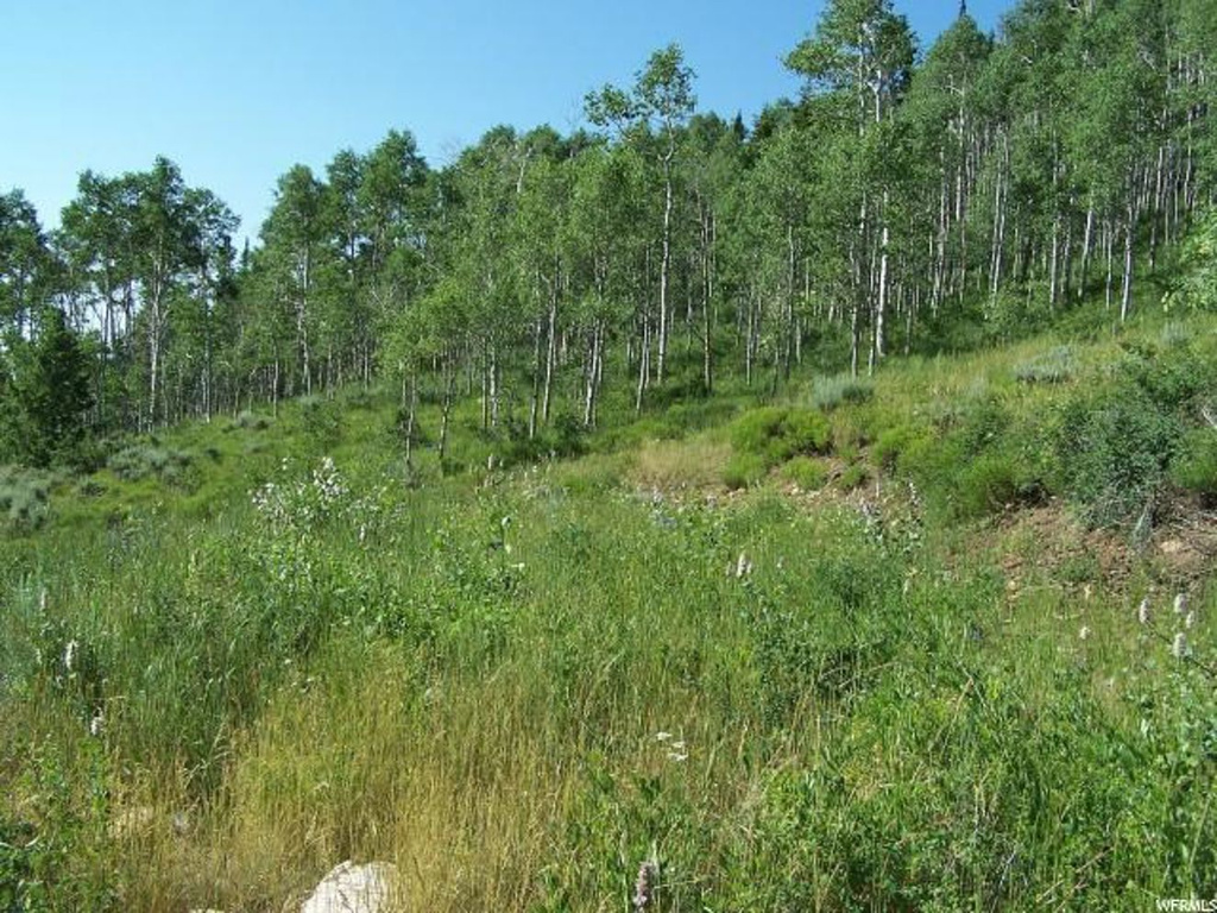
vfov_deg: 37.7
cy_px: 456
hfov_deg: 49.0
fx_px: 1336
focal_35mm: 38
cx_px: 608
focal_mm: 6.3
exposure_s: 1/500
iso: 80
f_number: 4
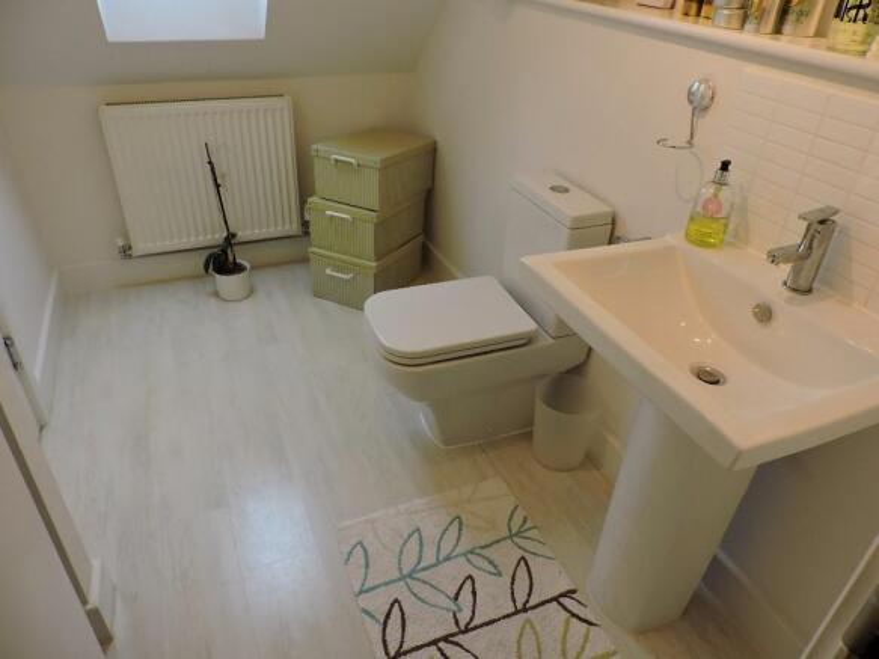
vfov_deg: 56.8
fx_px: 609
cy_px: 330
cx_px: 440
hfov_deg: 71.6
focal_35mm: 24
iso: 125
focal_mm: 4.3
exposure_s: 1/30
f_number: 3
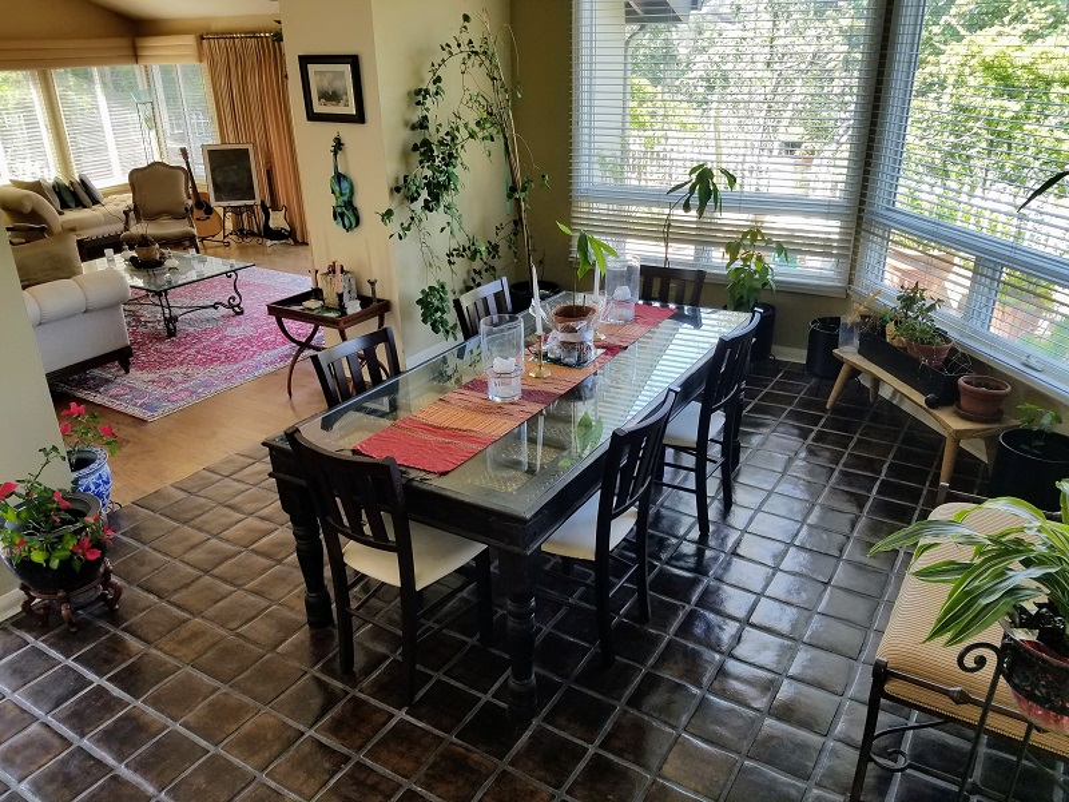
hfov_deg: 67.3
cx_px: 534
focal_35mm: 26
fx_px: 803
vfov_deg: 53.1
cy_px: 401
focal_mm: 4.2
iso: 50
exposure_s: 1/138
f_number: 1.7
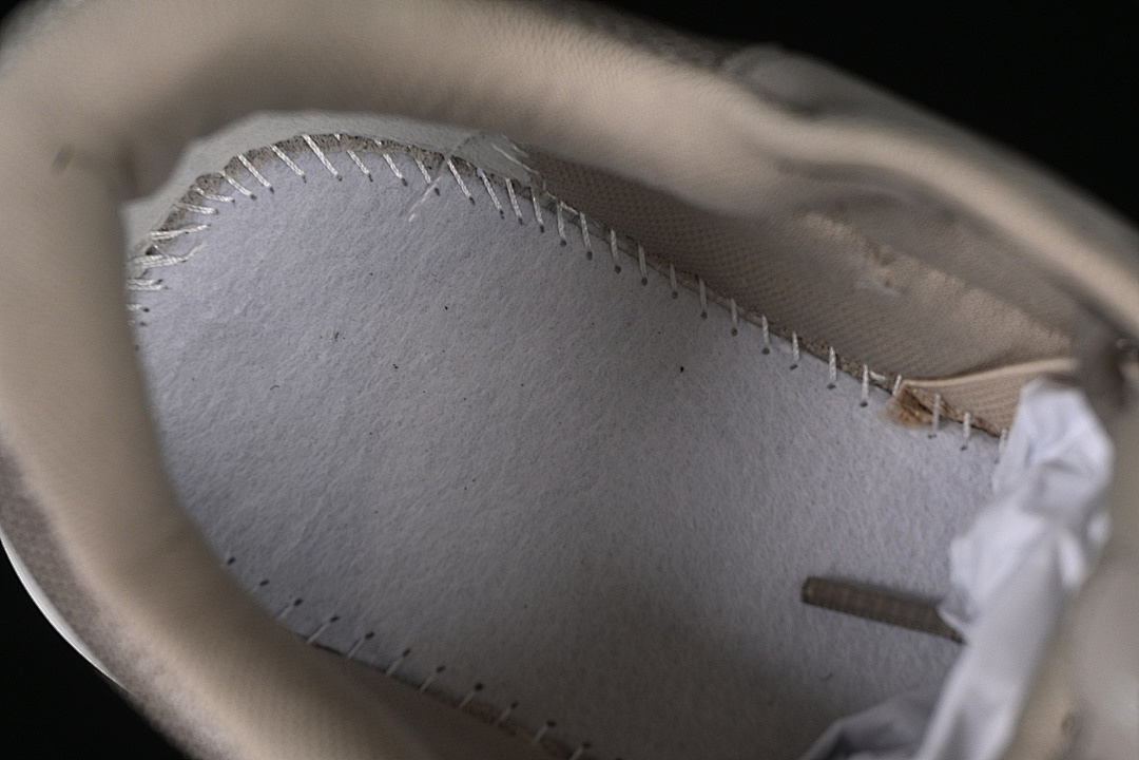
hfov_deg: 27.0
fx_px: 2373
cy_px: 380
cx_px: 570
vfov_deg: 18.2
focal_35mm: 75
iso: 160
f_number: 6.3
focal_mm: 50
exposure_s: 1/60
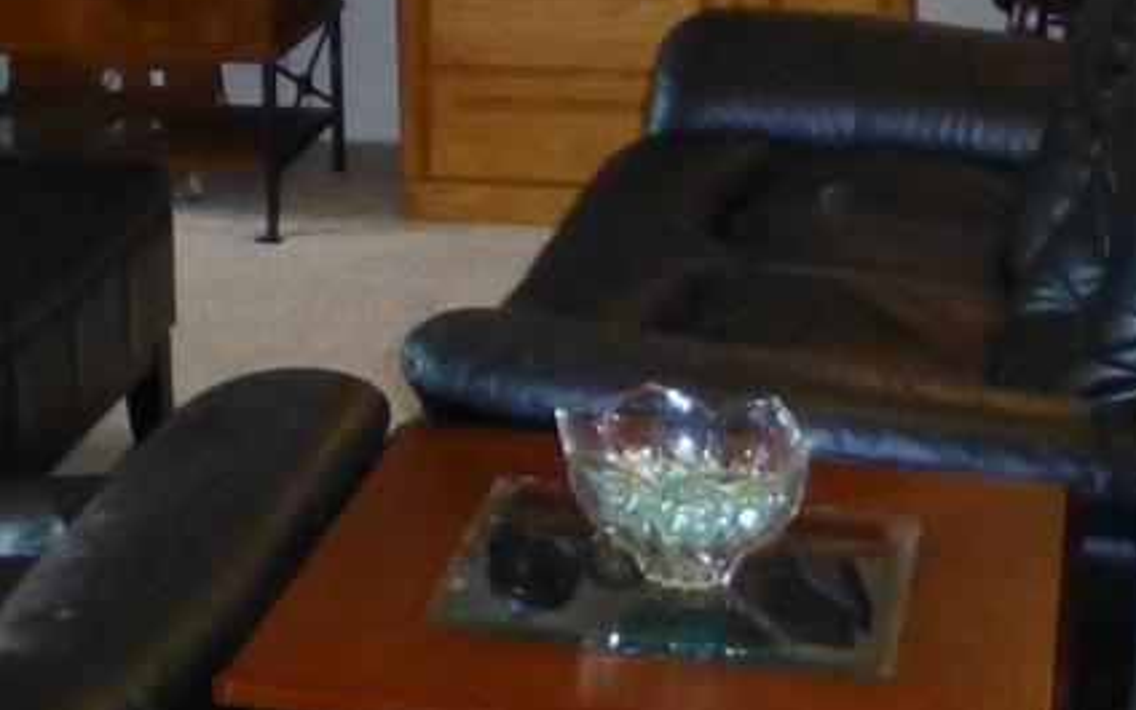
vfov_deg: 14.0
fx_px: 2786
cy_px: -209
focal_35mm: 90
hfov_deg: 21.9
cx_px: -94
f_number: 3.3
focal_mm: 4.3
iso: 800
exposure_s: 1/60
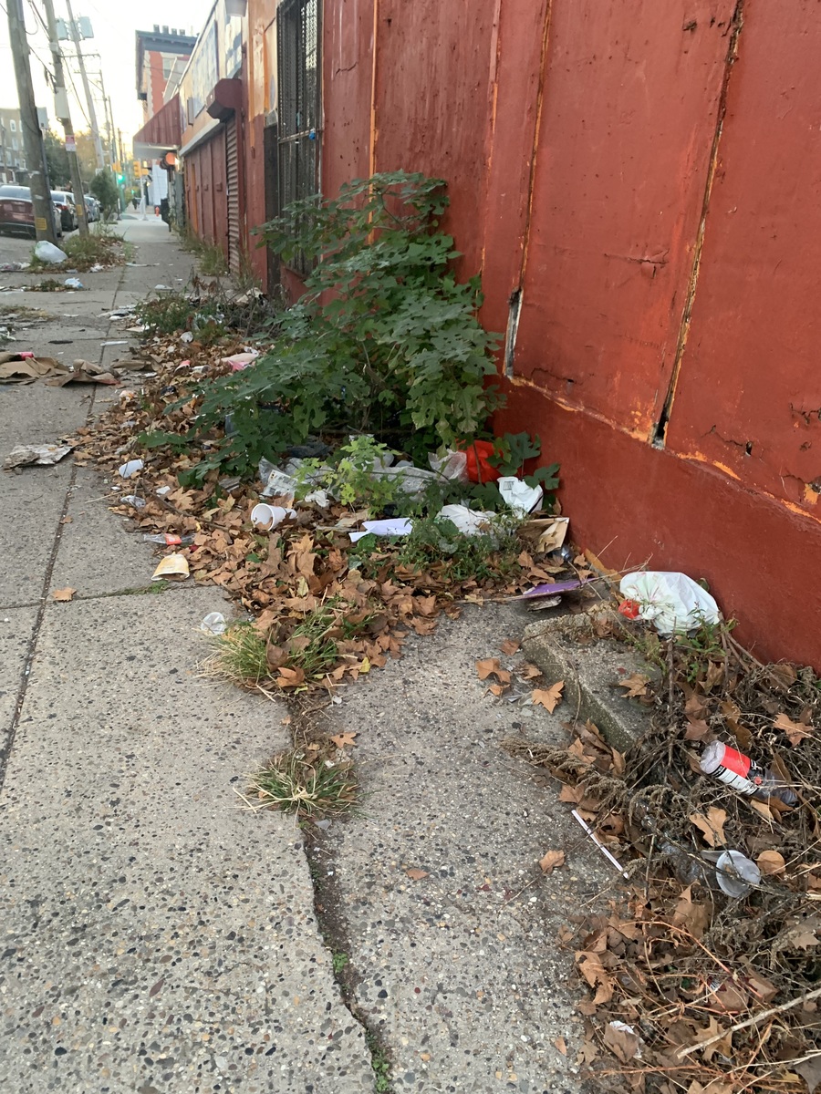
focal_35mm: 26
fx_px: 822
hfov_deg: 53.1
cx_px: 410
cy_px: 547
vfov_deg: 67.3
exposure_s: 1/60
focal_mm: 4.25
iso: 320
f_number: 1.8
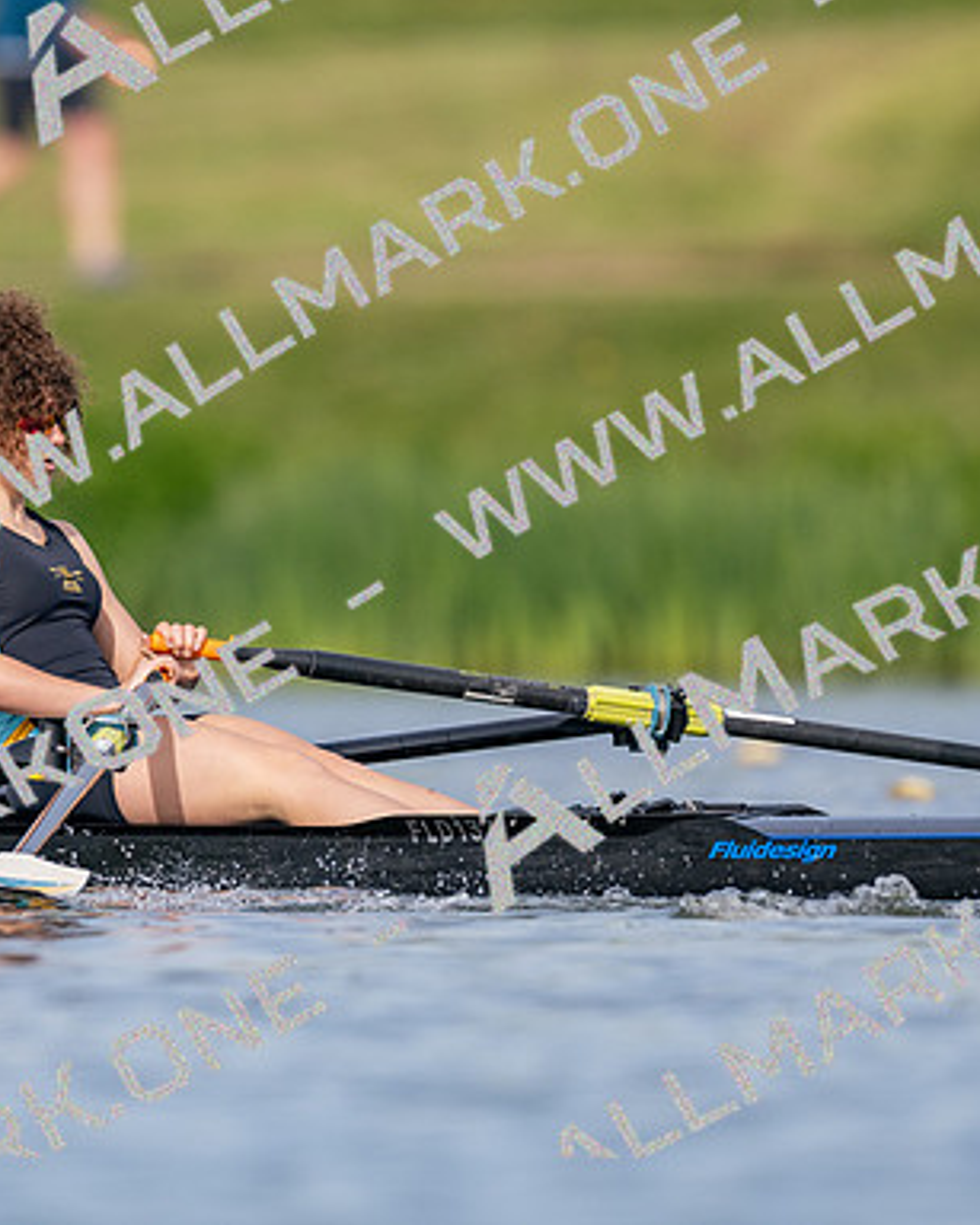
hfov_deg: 1.2
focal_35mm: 1276
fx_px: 46280
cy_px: 612
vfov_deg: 1.5
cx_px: 201
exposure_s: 1/2500
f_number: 4
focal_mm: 600
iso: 320
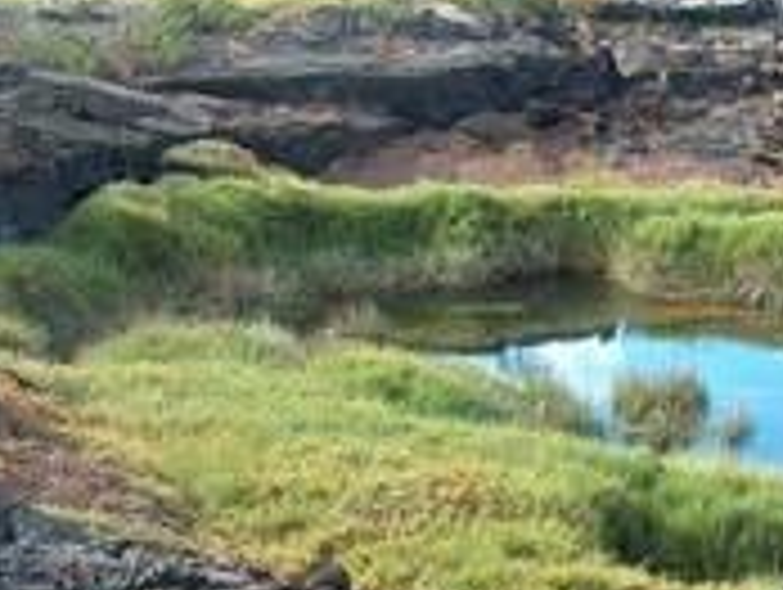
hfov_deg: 19.5
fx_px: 2220
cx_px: 749
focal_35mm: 98
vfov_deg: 15.0
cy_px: 513
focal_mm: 8.96
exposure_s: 1/139
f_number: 4
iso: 100
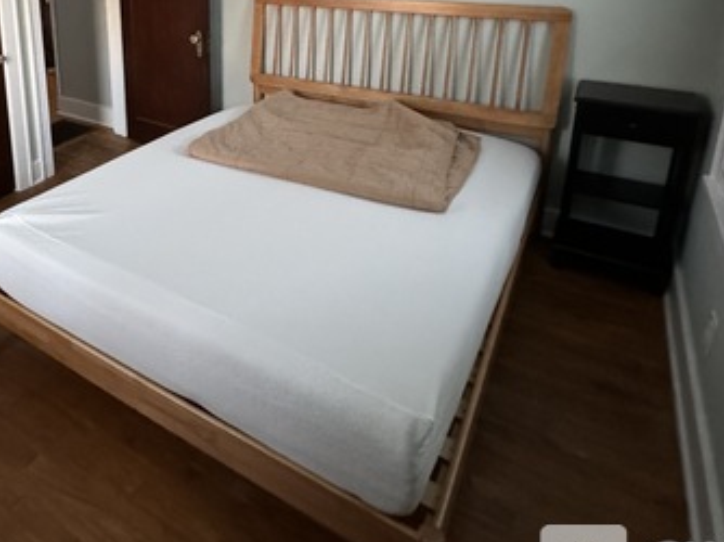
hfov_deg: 59.6
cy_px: 69
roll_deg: +1.5
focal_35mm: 28
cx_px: 168
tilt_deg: -15.8
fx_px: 585
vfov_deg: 45.7
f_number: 2.2
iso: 1250
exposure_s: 1/60
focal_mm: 2.22
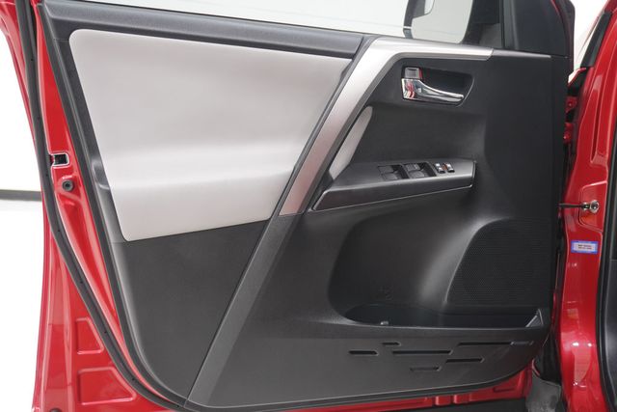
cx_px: 308
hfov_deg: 51.9
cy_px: 206
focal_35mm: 37
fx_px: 634
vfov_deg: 36.0
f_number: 4.5
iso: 640
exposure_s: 1/60
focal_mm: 25
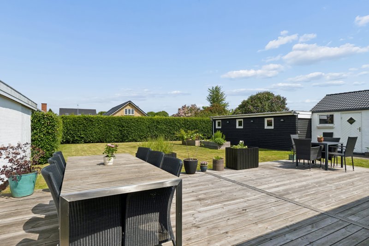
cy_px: 123
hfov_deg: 81.2
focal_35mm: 21
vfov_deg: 59.5
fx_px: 215
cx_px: 184
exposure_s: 1/2000
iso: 250
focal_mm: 14
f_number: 8
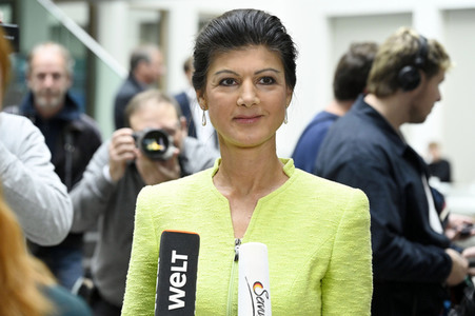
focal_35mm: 120
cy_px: 158
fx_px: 1582
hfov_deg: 17.1
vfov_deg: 11.4
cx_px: 238
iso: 5000
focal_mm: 120
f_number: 5.6
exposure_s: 1/400
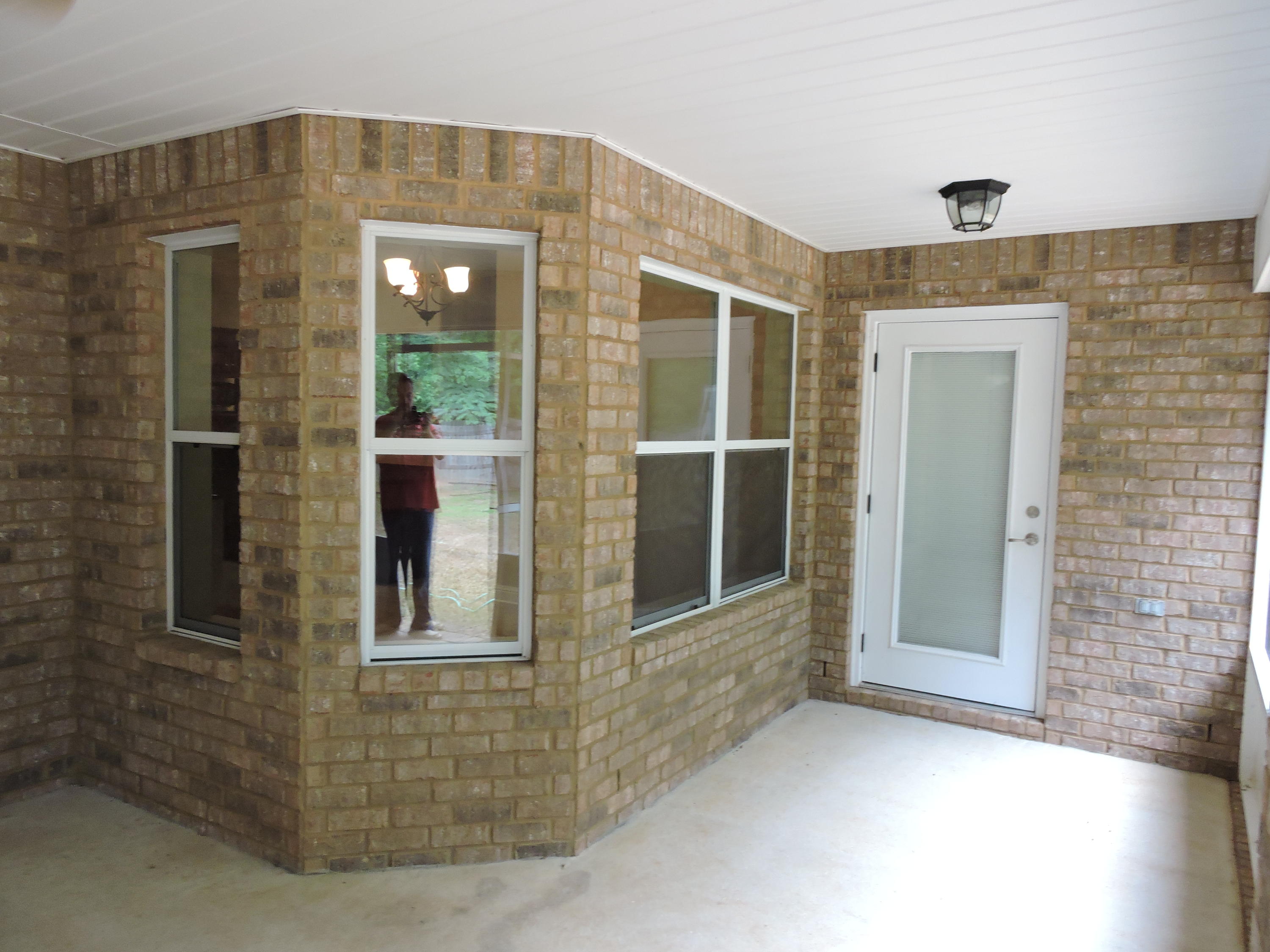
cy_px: 476
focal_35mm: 24
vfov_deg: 56.8
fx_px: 881
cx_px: 635
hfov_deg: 71.6
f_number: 3.3
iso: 360
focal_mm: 4.3
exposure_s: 1/30
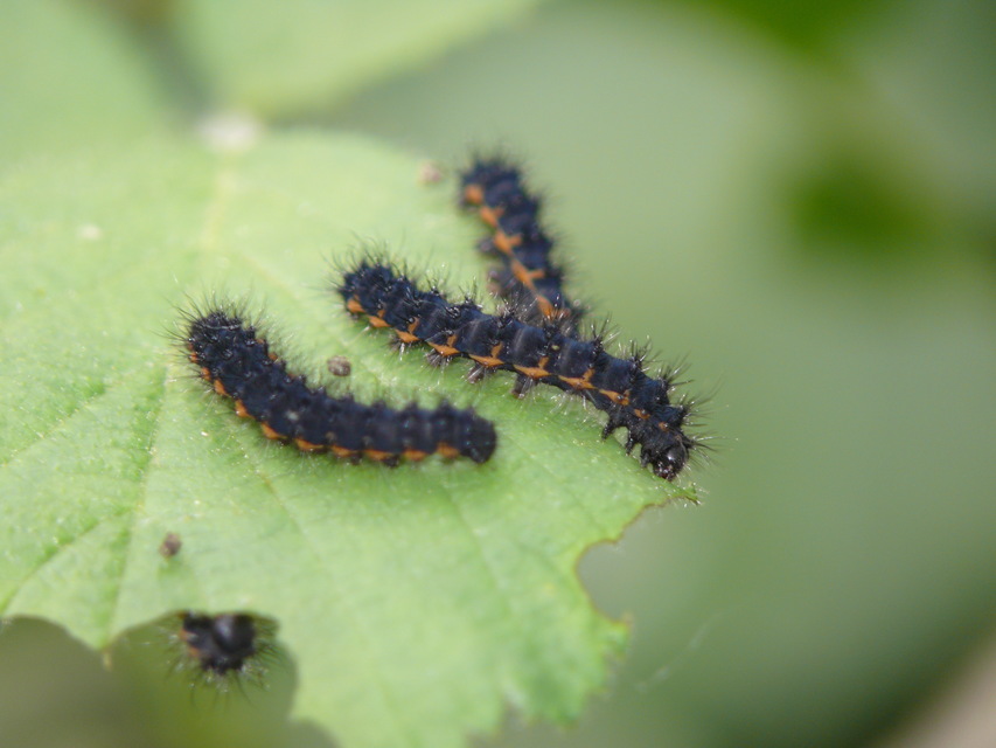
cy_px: 374
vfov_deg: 3.9
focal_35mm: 380
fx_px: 10935
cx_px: 498
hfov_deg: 5.2
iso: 100
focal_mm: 80.3
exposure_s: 1/80
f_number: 3.7
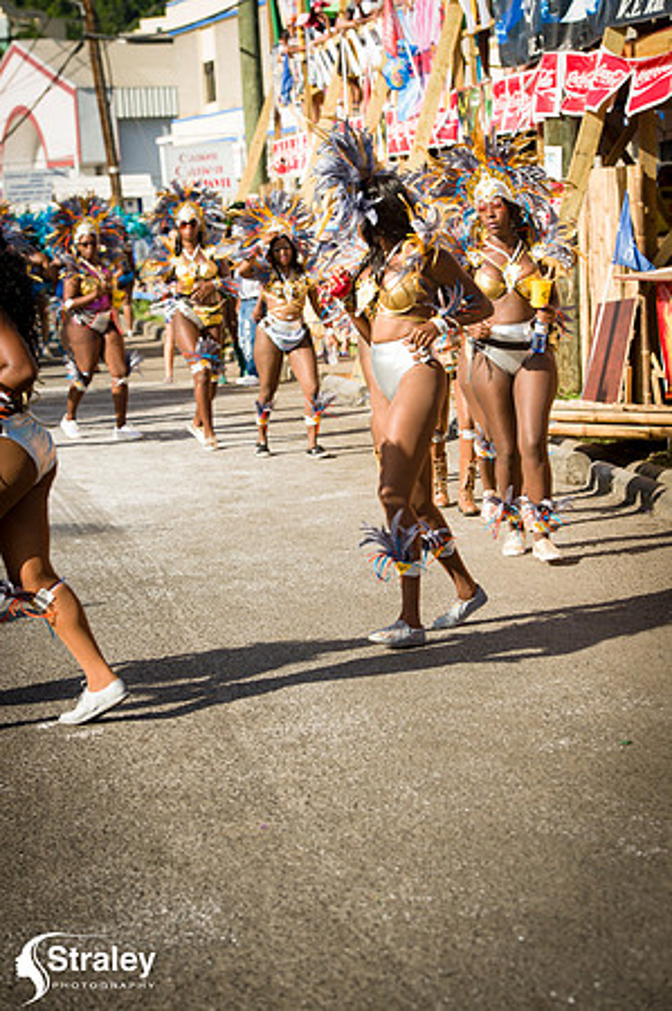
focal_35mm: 90
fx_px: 2526
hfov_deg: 15.2
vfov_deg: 22.6
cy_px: 506
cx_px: 336
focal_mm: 90
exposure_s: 1/200
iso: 100
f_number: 7.1
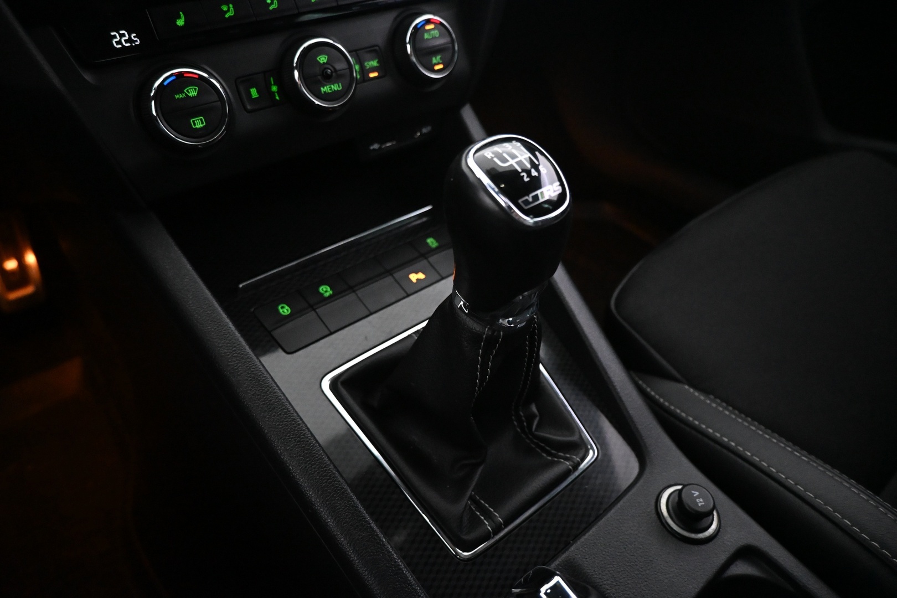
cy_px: 299
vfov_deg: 53.1
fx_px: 598
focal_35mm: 24
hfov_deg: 73.7
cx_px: 448
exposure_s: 1/60
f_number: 3.5
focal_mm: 16
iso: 6400
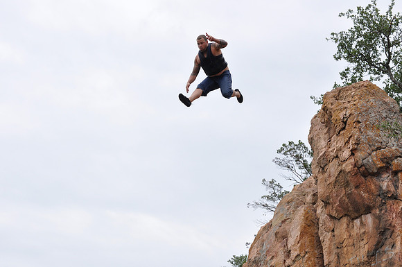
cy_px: 134
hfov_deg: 28.1
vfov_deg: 18.9
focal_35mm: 72
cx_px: 201
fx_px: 803
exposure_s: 1/1600
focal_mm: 48
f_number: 6.3
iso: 400
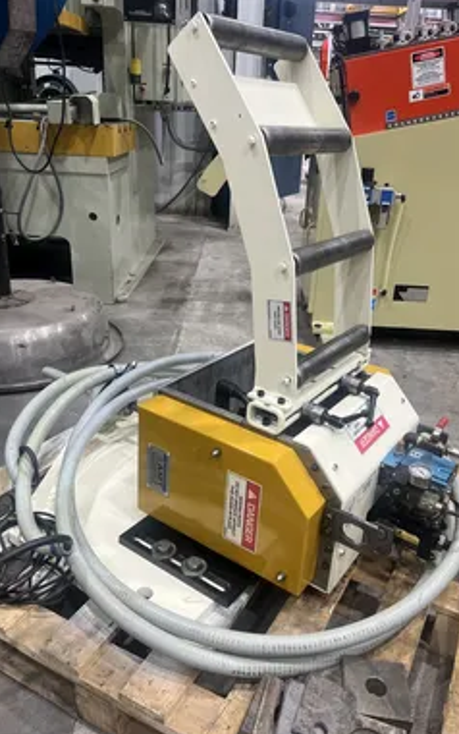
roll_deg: -2.8
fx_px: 580
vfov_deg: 64.6
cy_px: 361
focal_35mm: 29
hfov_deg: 43.2
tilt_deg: -24.1
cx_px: 235
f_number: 1.5
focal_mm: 5.7
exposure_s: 1/121
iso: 100
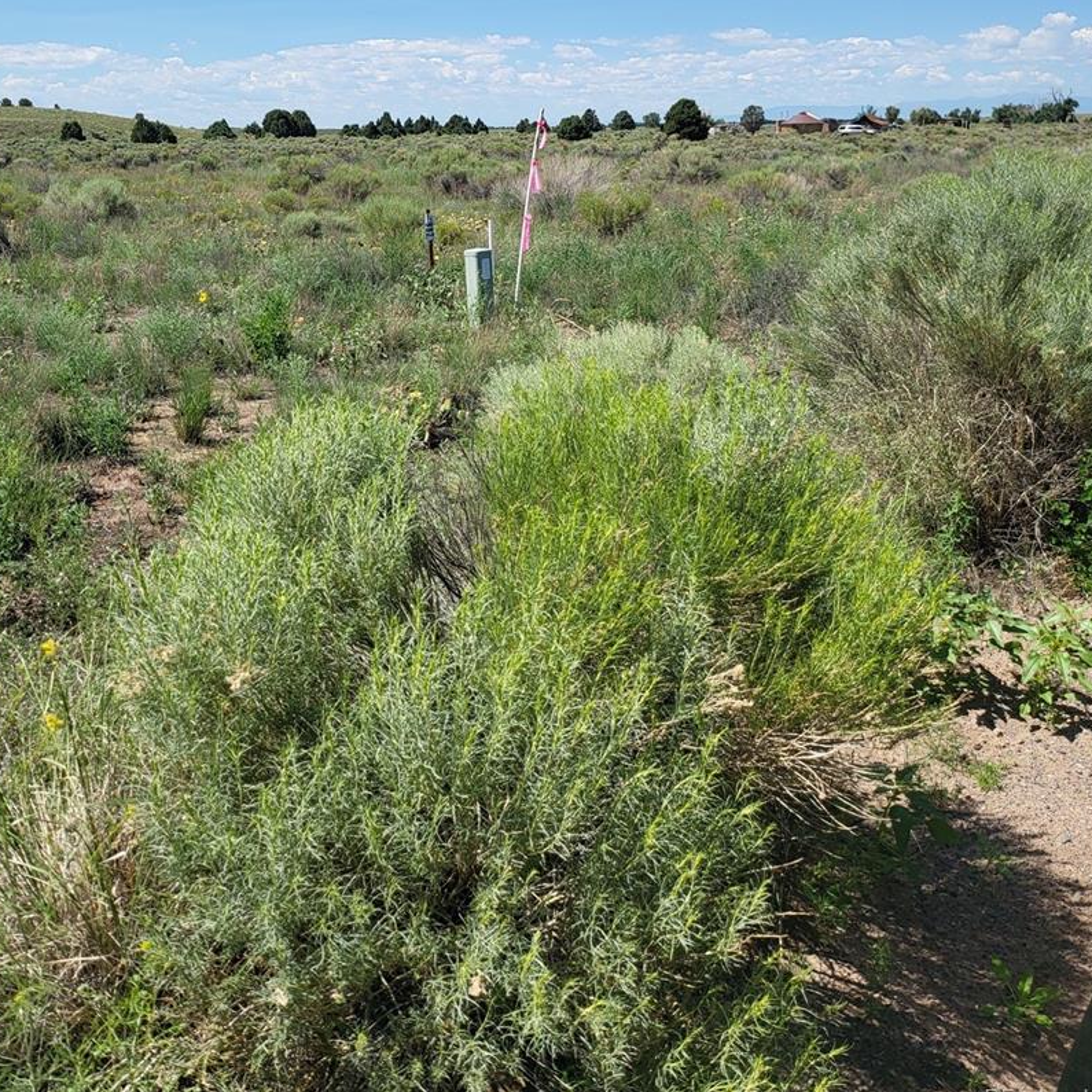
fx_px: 1142
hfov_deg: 51.0
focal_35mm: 32
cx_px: 489
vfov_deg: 49.3
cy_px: 291
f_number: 1.8
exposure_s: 1/2686
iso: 40
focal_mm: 5
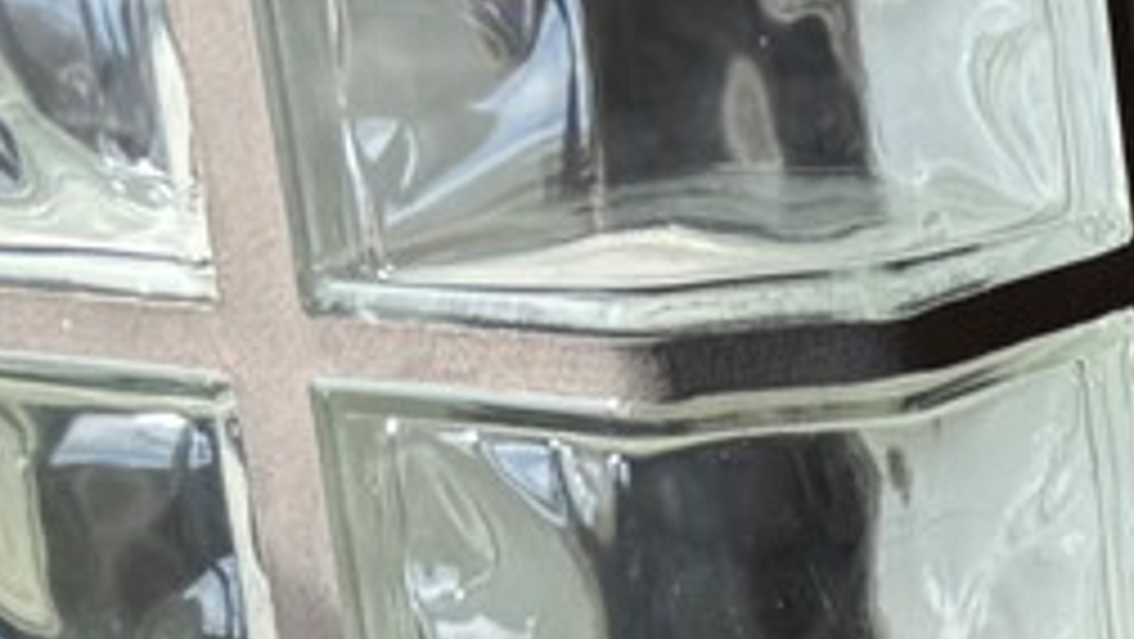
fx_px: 4994
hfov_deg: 10.9
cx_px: 2758
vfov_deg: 7.2
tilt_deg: -19.7
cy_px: 932
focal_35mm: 166
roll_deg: -0.6
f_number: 1.78
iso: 100
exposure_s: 1/196
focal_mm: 6.76
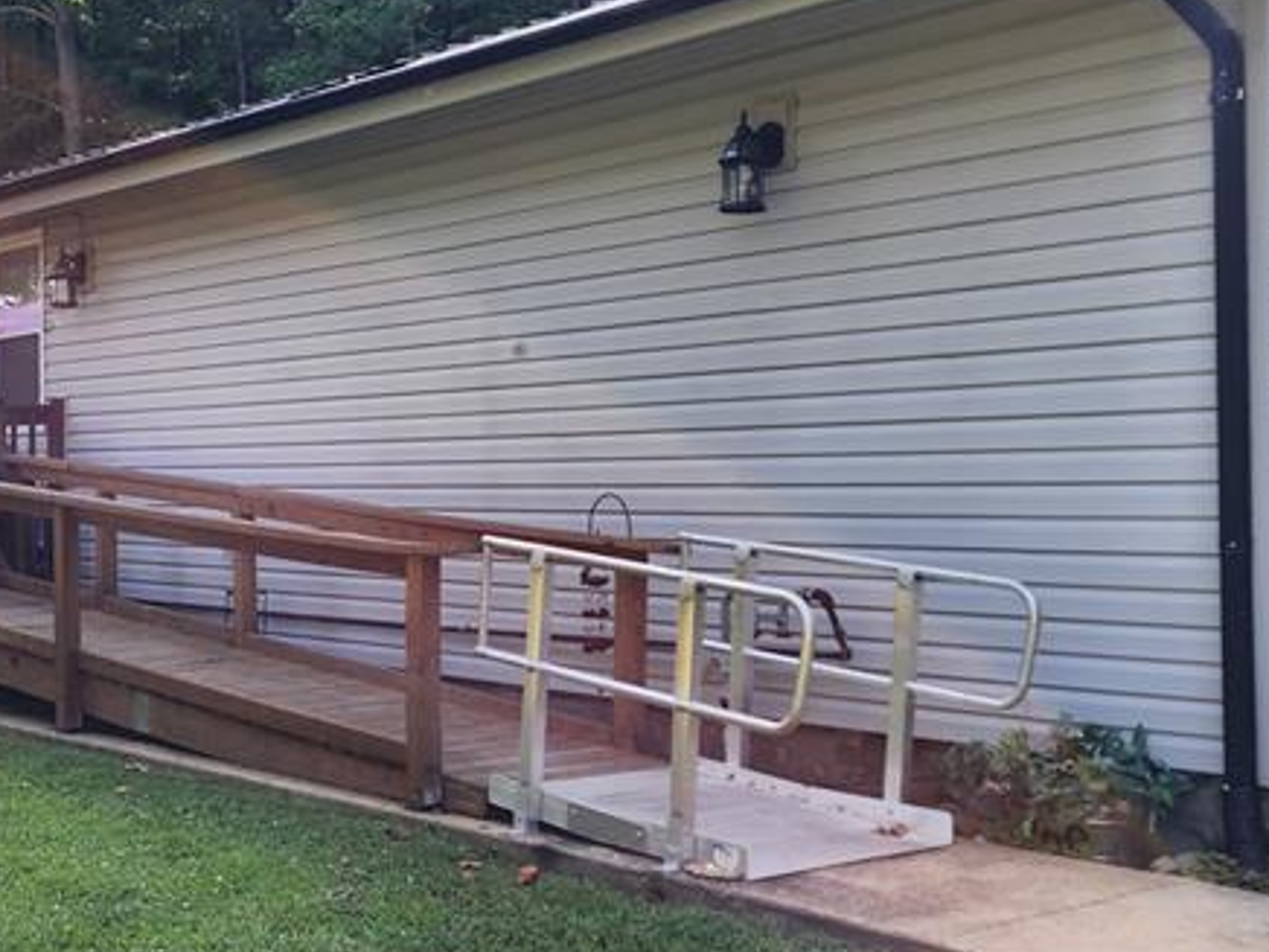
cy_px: 425
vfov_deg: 27.0
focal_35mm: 54
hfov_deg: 35.1
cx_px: 381
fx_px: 1980
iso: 12
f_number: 1.8
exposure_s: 1/180
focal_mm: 6.4
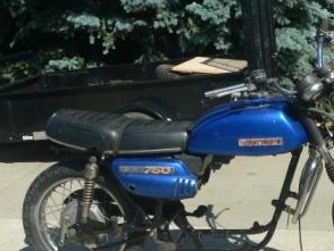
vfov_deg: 21.9
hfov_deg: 28.6
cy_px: 168
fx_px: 647
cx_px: 243
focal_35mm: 67
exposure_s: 1/500
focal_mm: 7.4
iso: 100
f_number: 5.2
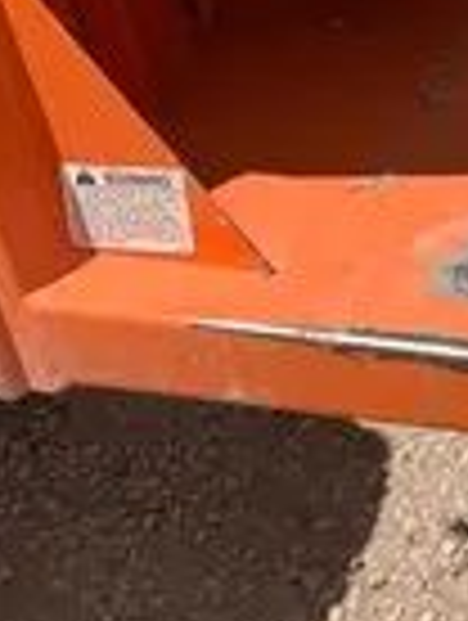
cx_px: 860
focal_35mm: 138
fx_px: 2480
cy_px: -574
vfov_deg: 12.7
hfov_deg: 10.1
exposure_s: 1/2545
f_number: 1.8
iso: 25
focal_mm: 4.25
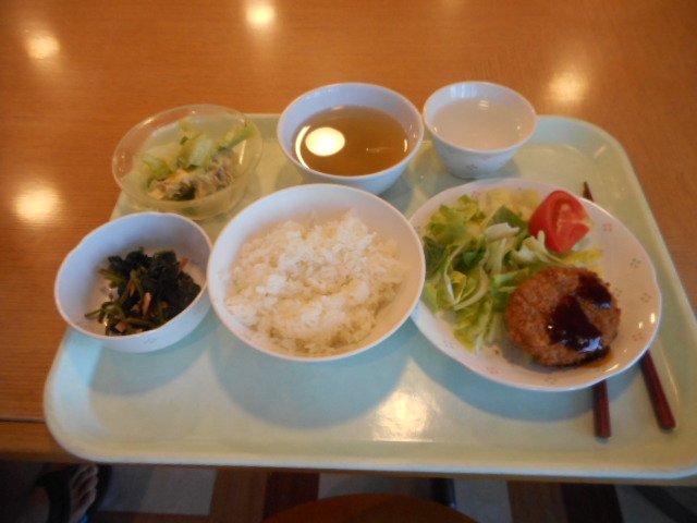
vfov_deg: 54.9
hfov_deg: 69.4
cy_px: 262
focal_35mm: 25
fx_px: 503
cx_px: 348
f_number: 3.7
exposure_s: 1/30
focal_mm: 4.5
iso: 280
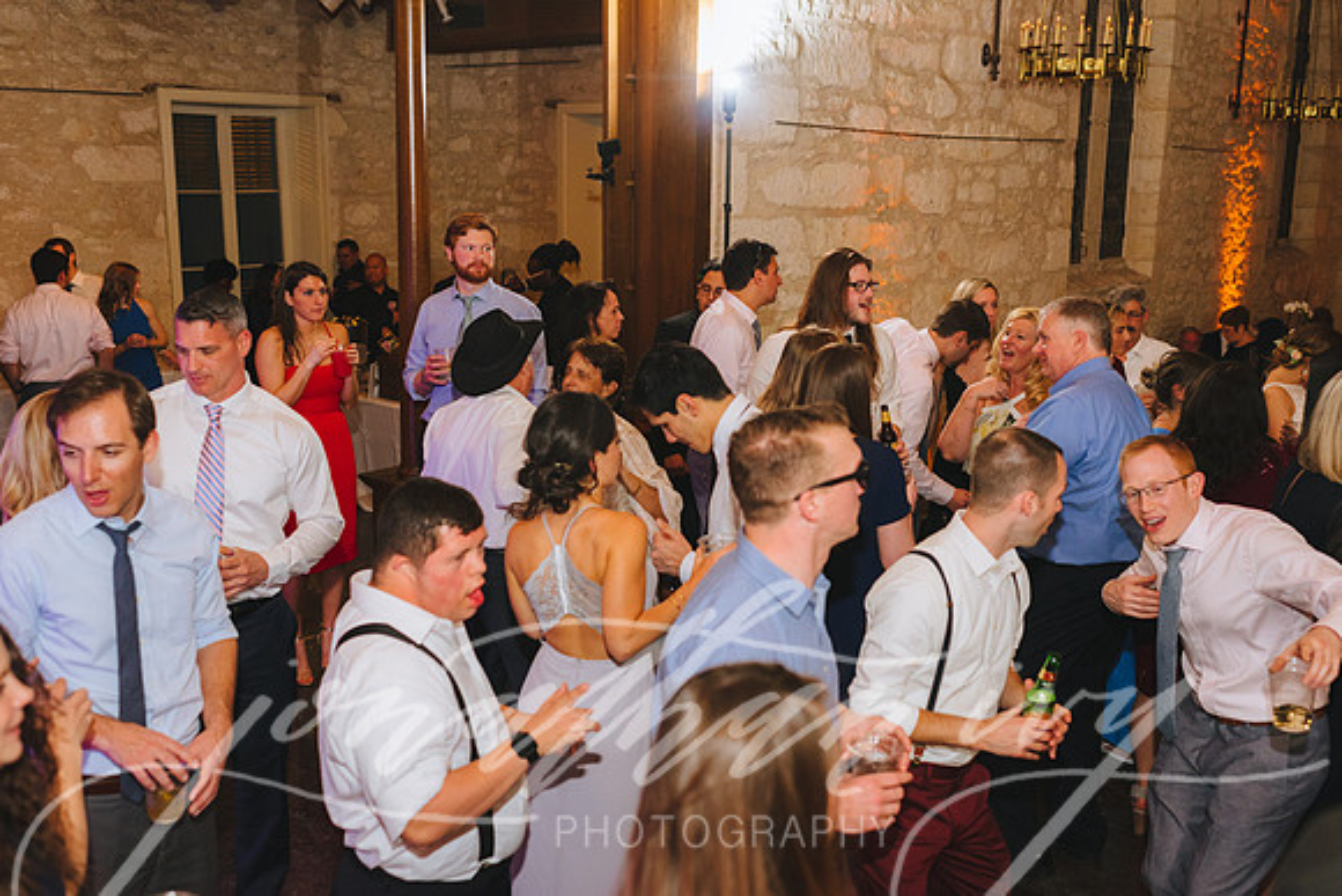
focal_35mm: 35
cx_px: 671
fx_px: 1305
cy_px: 448
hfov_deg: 54.4
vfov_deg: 37.9
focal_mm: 35
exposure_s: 1/160
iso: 1600
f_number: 3.5
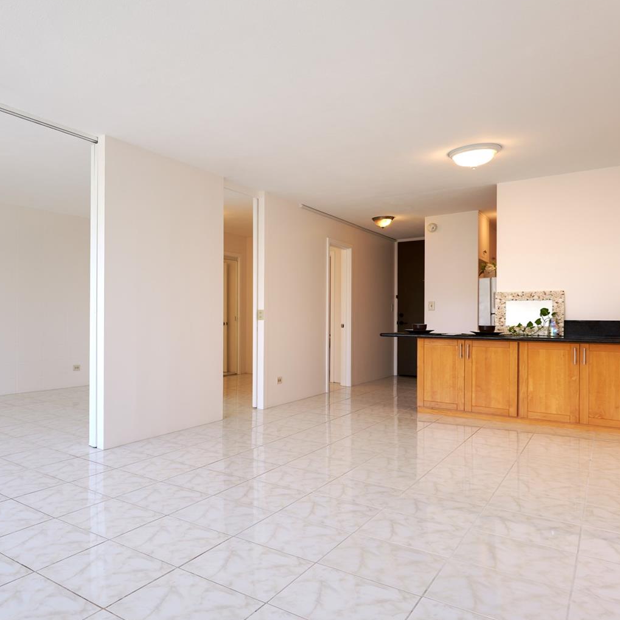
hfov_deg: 61.6
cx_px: 161
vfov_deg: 65.0
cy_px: 315
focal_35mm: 24
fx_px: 486
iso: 100
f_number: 8
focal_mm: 18
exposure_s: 1/30
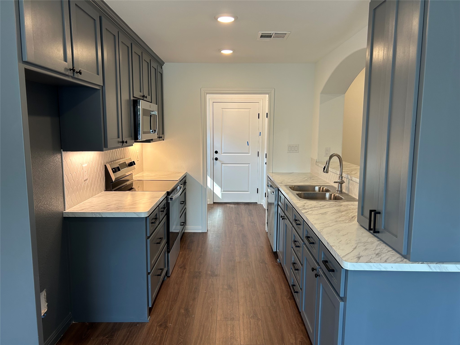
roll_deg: -0.9
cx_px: 230
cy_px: 172
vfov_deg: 53.1
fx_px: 346
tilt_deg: -8.0
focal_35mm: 26
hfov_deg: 67.3
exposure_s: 1/120
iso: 64
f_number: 1.5
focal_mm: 5.7
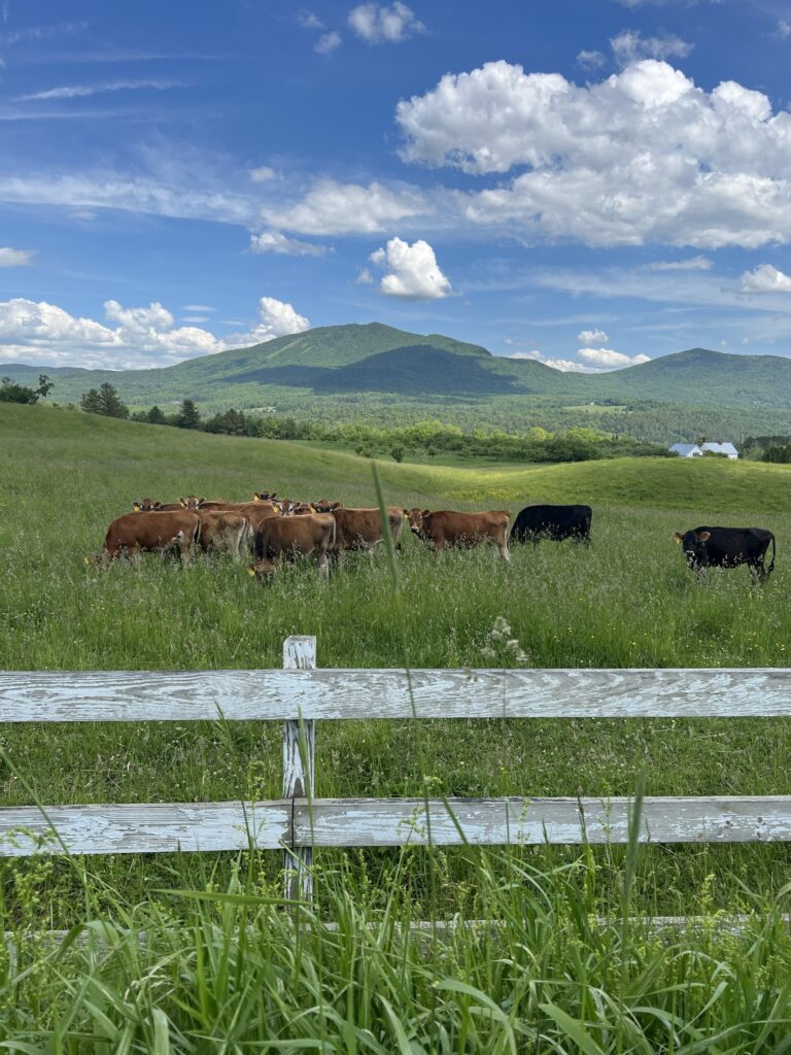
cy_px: 528
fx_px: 792
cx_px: 396
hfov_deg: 53.1
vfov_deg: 67.3
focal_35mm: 26
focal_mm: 5.7
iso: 50
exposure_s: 1/3571
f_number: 1.5
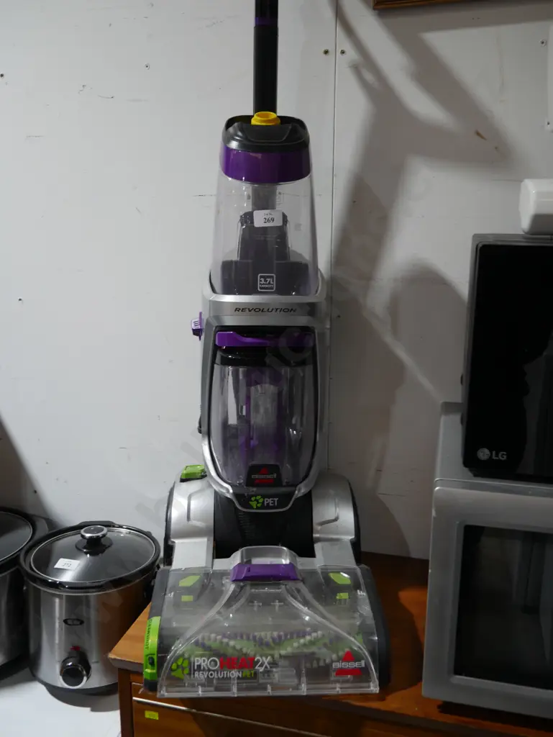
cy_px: 368
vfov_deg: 56.8
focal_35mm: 32
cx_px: 276
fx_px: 681
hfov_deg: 44.2
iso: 250
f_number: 3.6
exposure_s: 1/60
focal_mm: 16
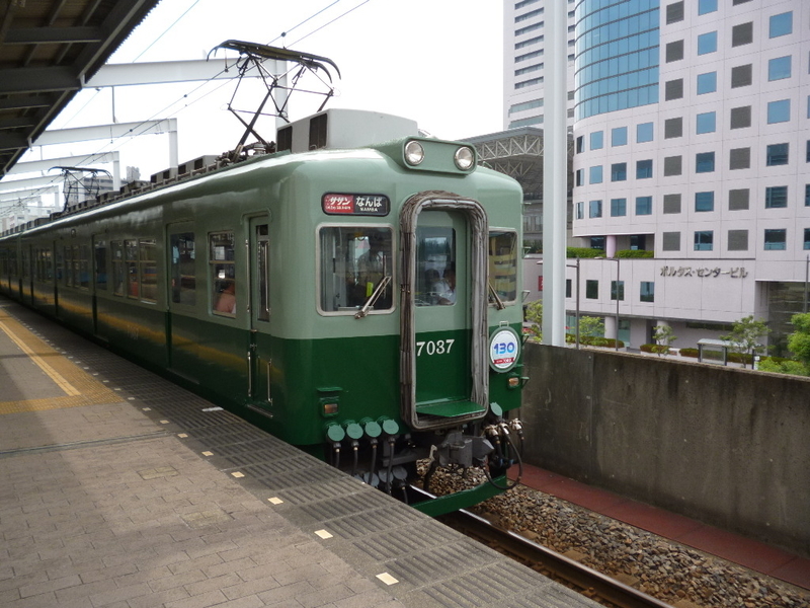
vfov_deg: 49.7
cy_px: 304
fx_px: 655
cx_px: 405
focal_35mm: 28
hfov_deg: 63.4
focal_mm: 5
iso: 100
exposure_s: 1/400
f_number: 3.1
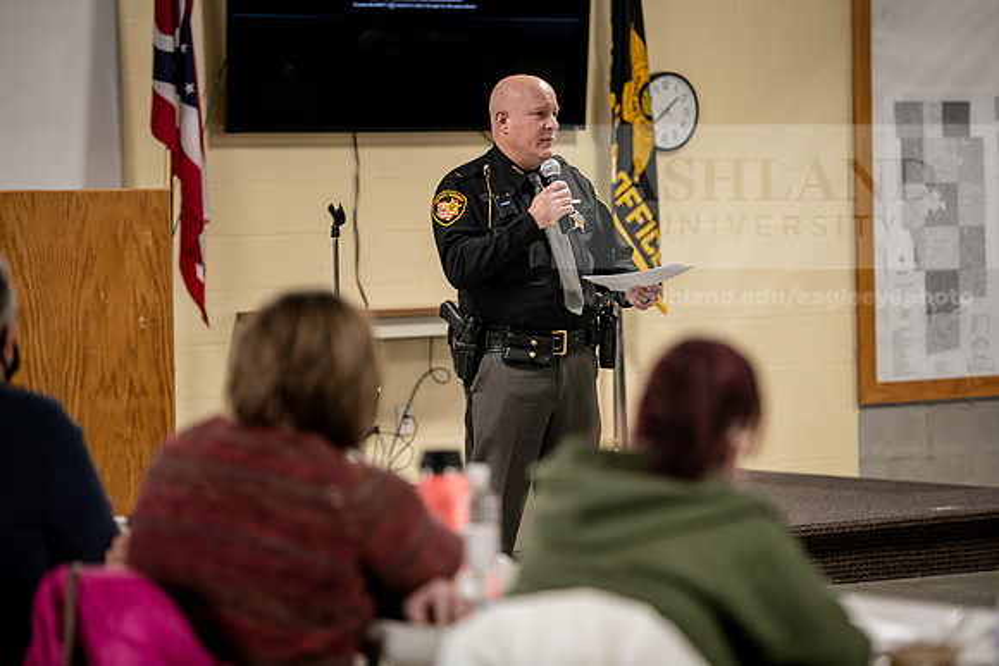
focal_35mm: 140
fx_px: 3886
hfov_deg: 14.7
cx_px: 500
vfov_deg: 9.8
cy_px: 333
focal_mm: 140
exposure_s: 1/125
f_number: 3.2
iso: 1600
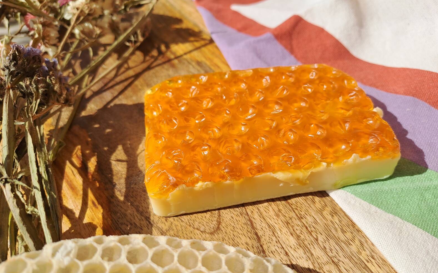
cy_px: 136
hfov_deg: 68.4
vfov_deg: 46.0
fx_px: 322
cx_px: 222
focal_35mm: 27
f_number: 1.8
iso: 32
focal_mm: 4.65
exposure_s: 1/1416
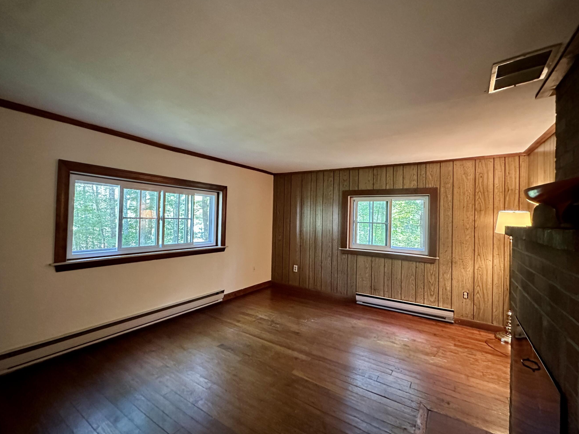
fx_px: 268
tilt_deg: +0.7
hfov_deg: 94.2
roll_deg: -2.4
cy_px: 210
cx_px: 263
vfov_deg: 78.1
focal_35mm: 16
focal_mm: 2.22
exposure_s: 1/60
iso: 1000
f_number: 2.2
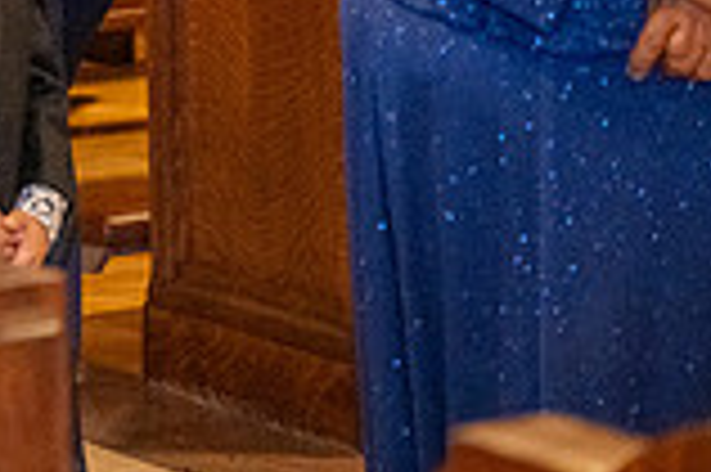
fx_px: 5070
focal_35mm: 257
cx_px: -536
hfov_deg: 7.8
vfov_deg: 5.3
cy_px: -375
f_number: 3.5
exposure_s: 1/200
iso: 2000
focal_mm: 70
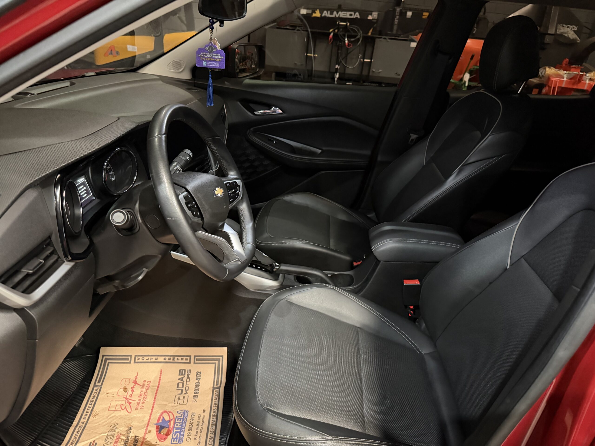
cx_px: 298
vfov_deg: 56.8
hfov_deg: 71.6
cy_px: 223
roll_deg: -5.9
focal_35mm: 24
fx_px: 413
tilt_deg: -26.1
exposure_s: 1/30
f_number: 1.78
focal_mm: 6.76
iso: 1250
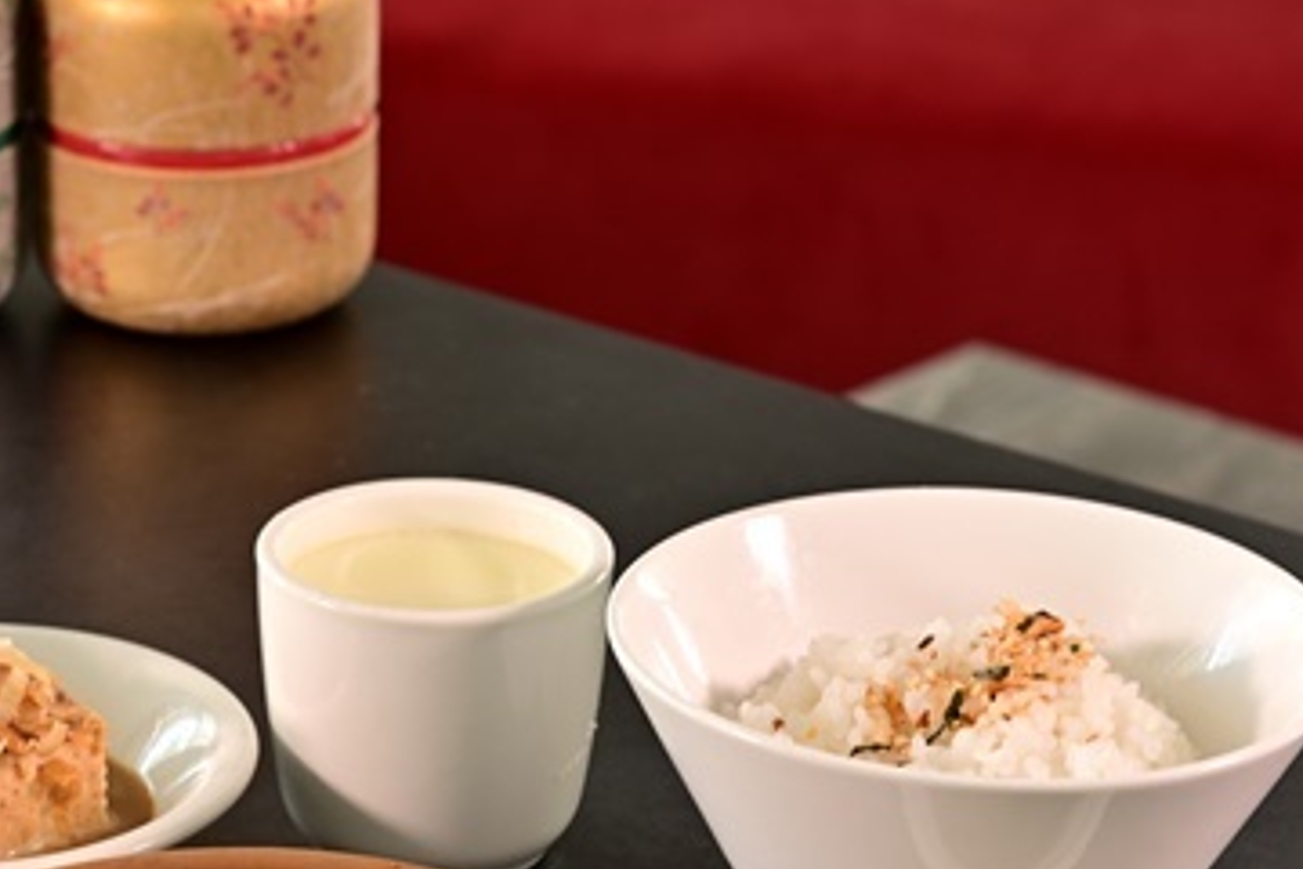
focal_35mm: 142
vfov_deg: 9.6
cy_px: 657
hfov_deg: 14.3
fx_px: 5139
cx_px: 177
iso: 125
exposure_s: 1/2.5
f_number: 8
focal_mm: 70
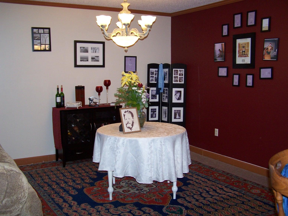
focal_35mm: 38
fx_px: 316
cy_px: 108
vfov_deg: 37.7
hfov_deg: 49.0
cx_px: 144
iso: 140
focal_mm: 6.3
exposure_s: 1/60
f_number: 2.8
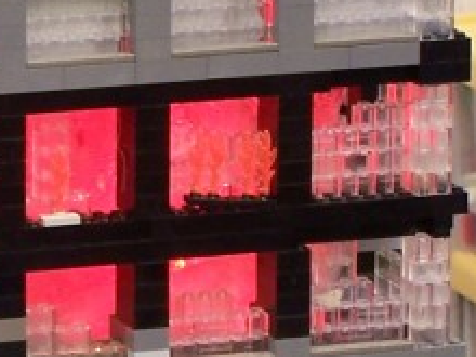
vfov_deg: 3.0
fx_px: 6724
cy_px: 355
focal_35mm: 489
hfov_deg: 4.0
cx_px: -517
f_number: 3.2
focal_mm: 17.5
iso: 80
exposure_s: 1/2
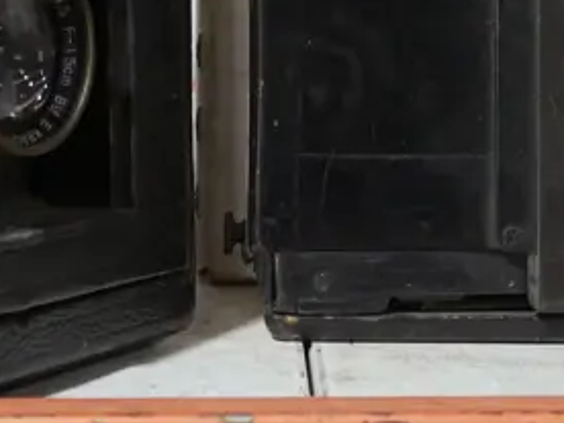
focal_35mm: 141
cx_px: 223
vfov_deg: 10.2
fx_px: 2297
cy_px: -177
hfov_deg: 14.0
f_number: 4.1
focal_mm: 19
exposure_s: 1/60
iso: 800
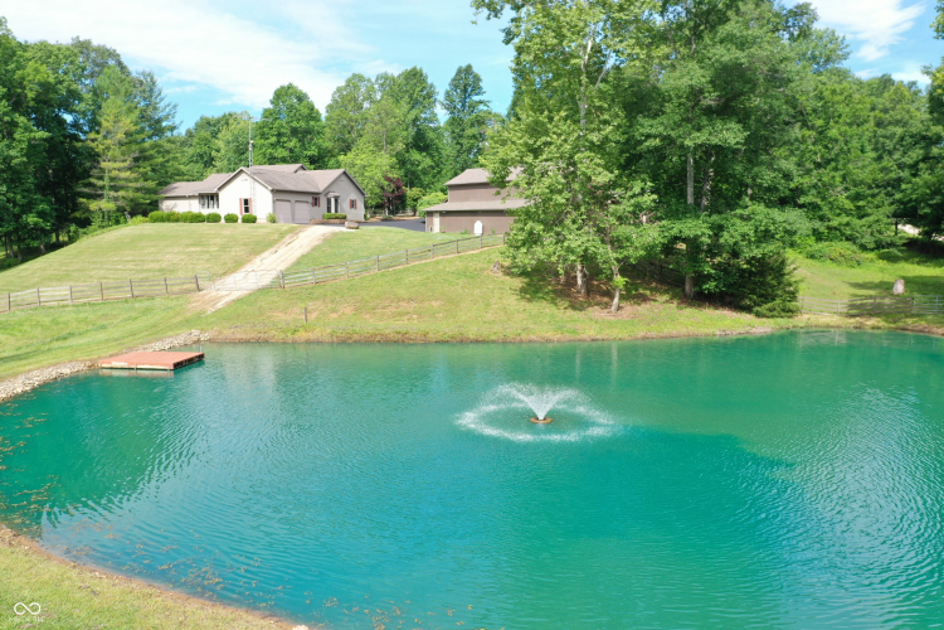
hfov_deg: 65.5
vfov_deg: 46.4
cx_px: 472
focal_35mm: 28
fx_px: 734
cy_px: 315
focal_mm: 10.26
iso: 100
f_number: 4
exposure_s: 1/400
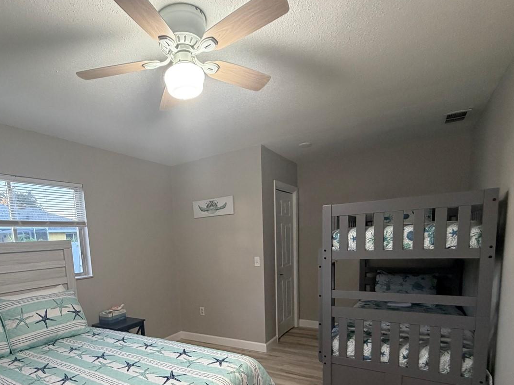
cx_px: 203
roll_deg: +2.9
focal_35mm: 21
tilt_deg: -7.2
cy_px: 283
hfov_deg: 78.0
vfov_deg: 60.4
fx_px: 312
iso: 250
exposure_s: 1/60
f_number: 2.2
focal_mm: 2.22
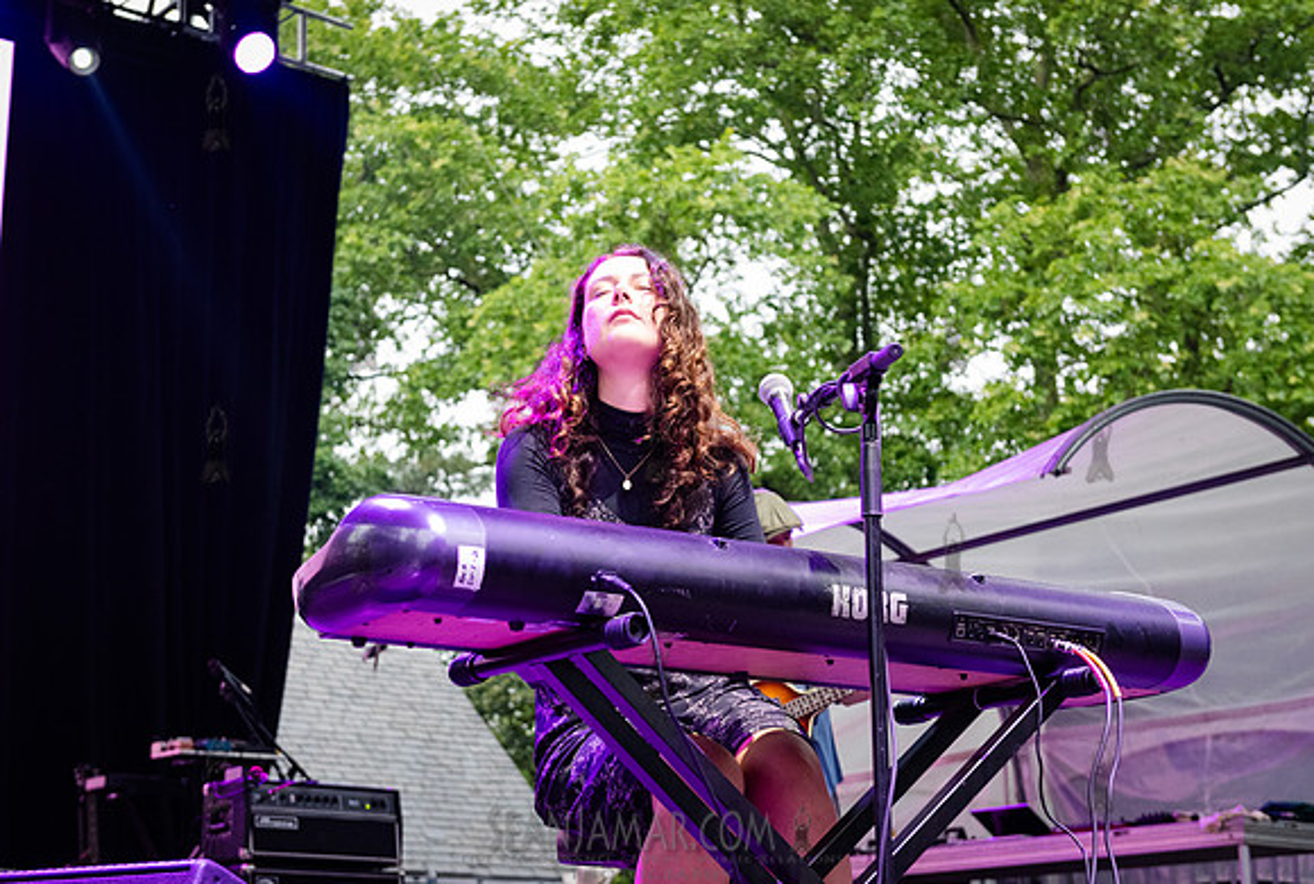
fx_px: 2344
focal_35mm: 64
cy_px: 390
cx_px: 629
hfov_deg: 31.3
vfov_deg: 21.3
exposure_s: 1/320
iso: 3200
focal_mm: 55
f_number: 4.5
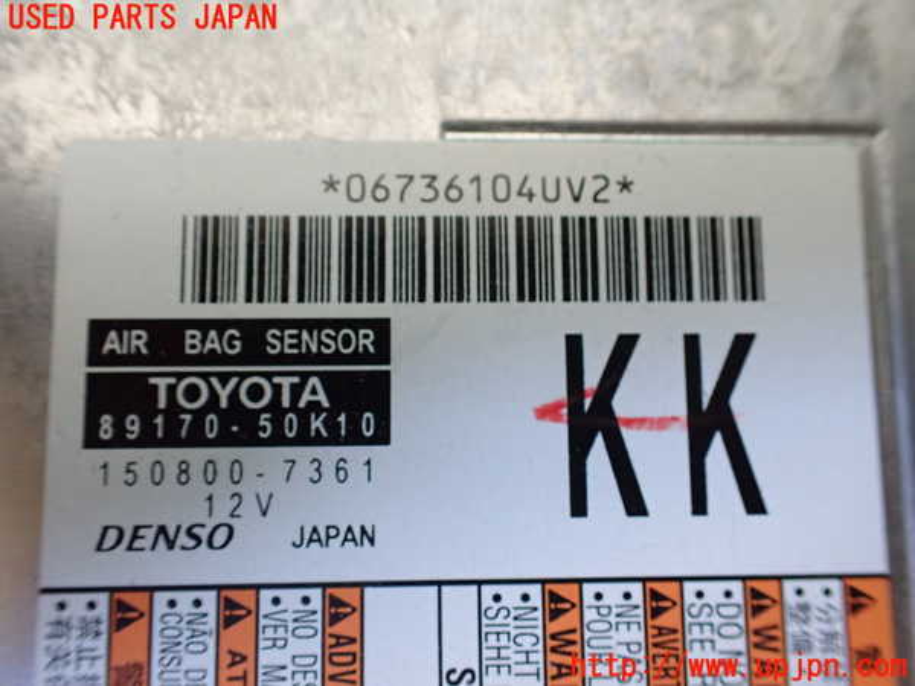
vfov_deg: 46.8
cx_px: 458
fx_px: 793
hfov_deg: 60.0
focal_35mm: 30
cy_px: 343
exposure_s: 1/100
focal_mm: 5.4
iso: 800
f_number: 2.3
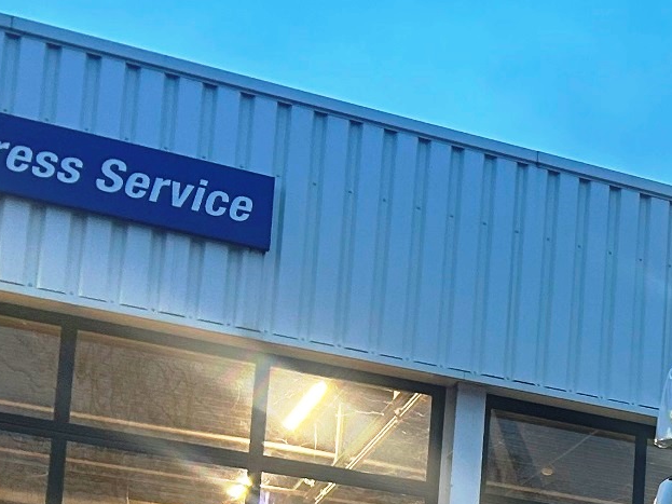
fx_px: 1960
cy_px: 780
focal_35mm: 101
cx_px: 1137
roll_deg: +0.5
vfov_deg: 13.7
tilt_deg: +6.4
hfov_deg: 16.8
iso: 64
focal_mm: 5.7
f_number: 1.5
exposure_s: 1/50
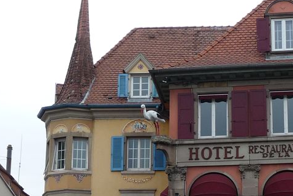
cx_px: 199
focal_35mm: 90
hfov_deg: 22.5
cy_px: 179
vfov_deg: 15.0
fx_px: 733
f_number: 3.6
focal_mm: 5.6
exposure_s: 1/250
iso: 100
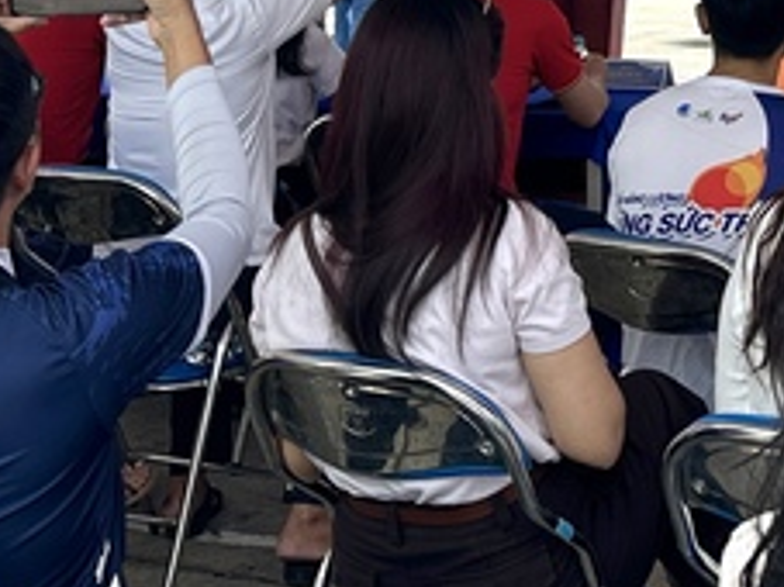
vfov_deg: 14.8
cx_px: 839
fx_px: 2083
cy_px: -318
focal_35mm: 92
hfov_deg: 20.4
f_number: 1.78
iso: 80
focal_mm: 6.86
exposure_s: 1/1664
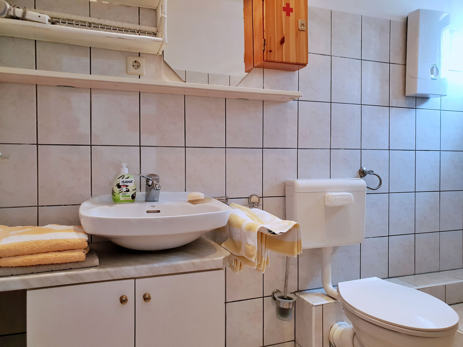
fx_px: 348
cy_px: 174
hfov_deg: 67.3
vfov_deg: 53.1
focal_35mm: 26
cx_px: 232
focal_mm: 4.3
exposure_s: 1/50
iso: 250
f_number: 2.4
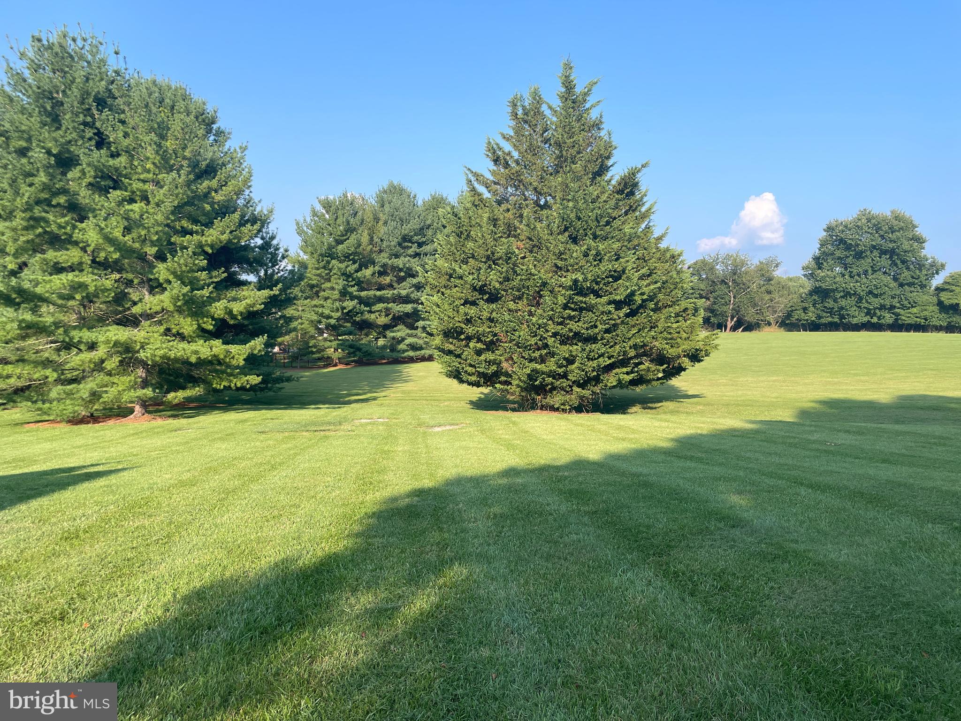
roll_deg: +1.2
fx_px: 722
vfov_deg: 53.1
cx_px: 480
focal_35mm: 26
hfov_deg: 67.3
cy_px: 360
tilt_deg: -1.4
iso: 32
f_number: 1.6
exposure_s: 1/1531
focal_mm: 4.2
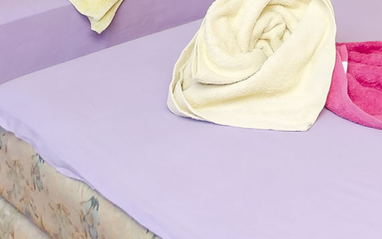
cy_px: -305
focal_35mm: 75
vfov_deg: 13.5
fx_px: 781
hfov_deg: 22.5
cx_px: 573
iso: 250
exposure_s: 1/160
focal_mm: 10
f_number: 8
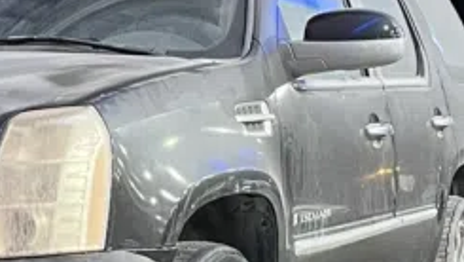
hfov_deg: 27.1
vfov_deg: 16.0
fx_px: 911
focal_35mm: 74
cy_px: 266
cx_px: 11
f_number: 1.6
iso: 400
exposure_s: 1/50
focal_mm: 5.1
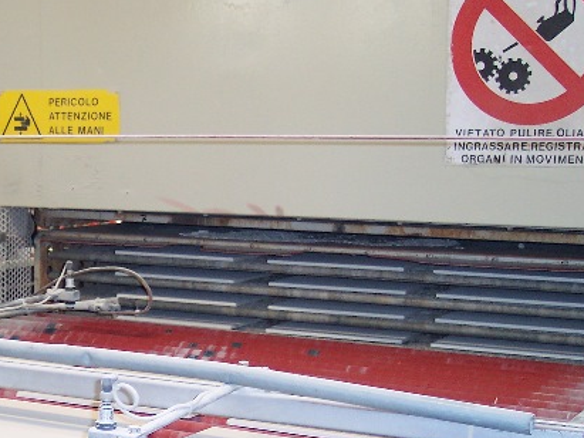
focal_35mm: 74
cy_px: 357
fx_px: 1248
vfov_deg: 19.7
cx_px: 41
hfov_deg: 25.4
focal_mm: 8
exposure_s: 1/45
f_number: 2.8
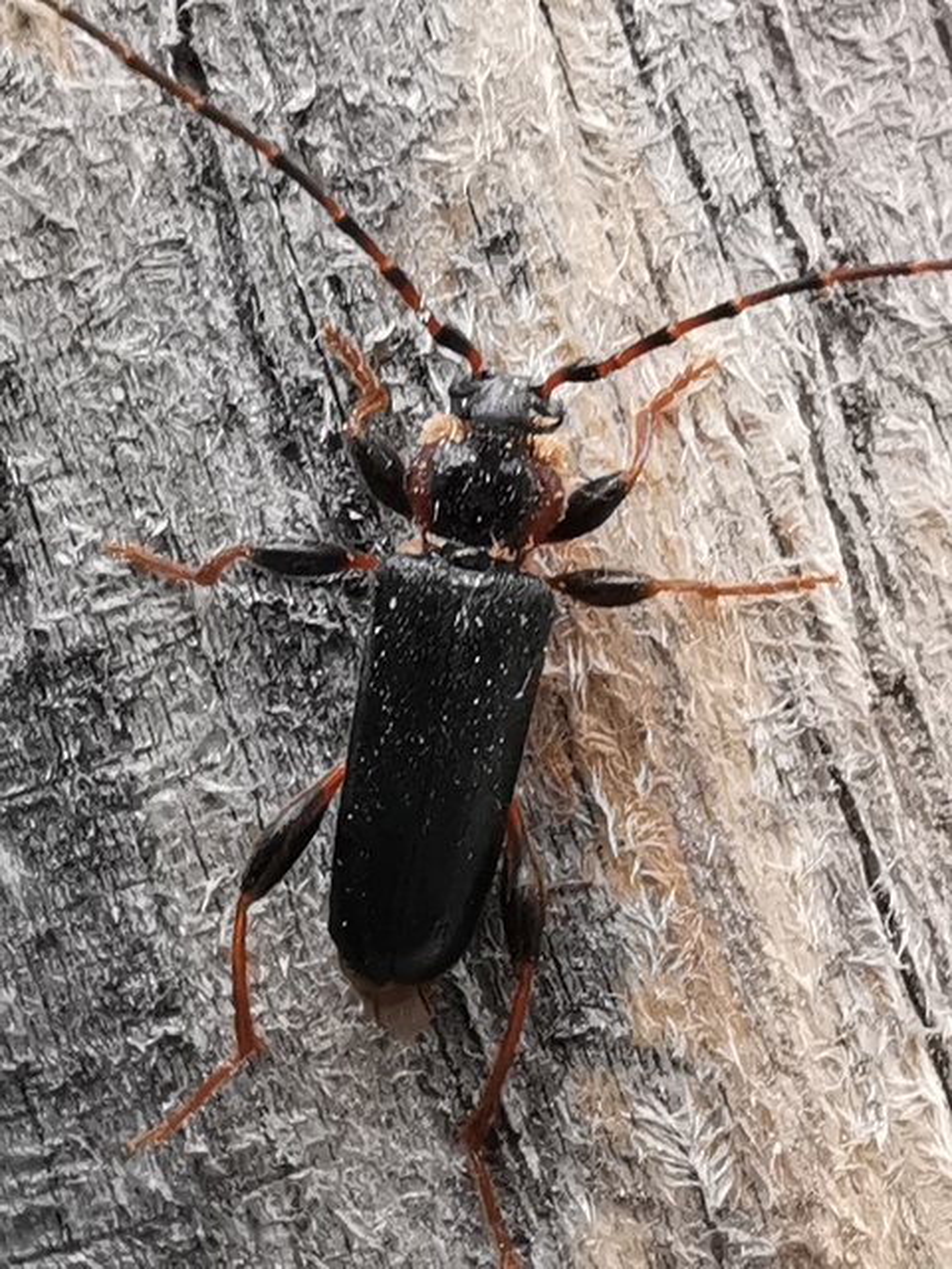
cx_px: 476
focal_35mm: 81
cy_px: 634
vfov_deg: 24.1
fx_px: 2970
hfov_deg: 18.2
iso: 64
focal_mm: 2.26
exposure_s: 1/100
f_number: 2.2
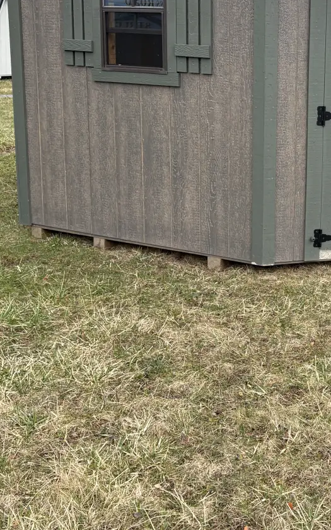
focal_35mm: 56
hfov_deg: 22.2
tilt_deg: -10.2
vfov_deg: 36.2
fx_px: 808
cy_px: 213
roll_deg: -5.2
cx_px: 338
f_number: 1.6
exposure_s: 1/412
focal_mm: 5.96
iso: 50
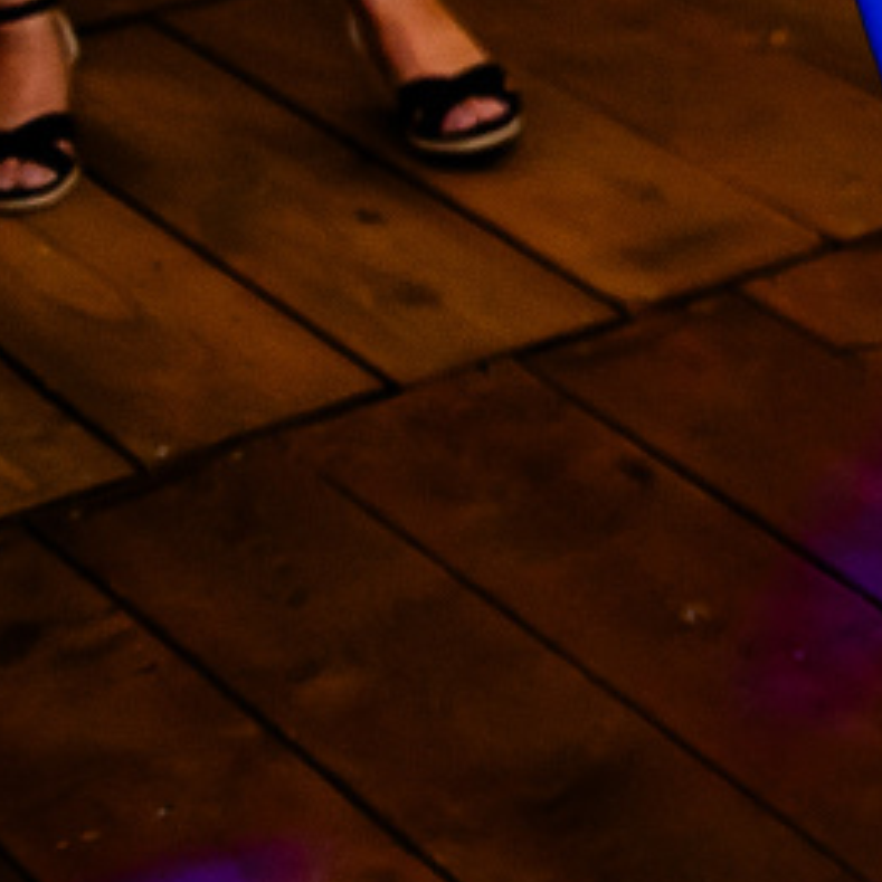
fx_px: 4526
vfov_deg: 10.4
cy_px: -734
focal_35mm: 157
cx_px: 2700
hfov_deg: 8.9
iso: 2500
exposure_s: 1/160
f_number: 3.5
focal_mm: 27
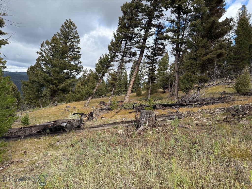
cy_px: 94
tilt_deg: -2.7
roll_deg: -5.8
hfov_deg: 71.6
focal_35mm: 24
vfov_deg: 56.8
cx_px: 126
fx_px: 175
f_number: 1.78
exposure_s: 1/1855
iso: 100
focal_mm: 6.76
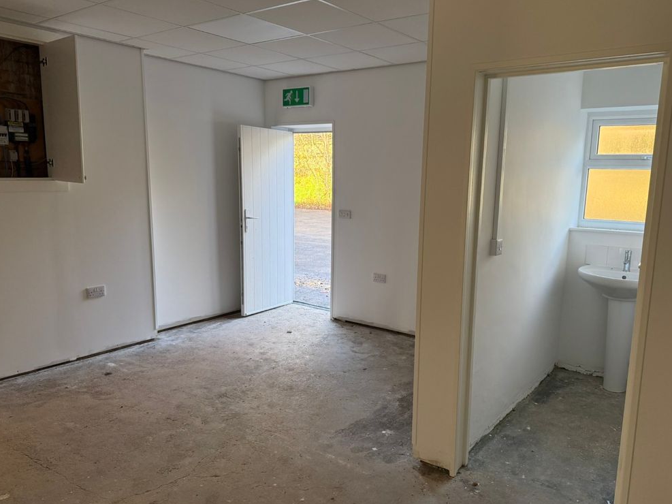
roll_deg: -1.1
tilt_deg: -9.6
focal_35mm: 27
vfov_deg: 51.3
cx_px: 361
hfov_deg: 65.2
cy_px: 272
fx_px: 524
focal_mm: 6.76
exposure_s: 1/149
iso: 200
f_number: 1.78
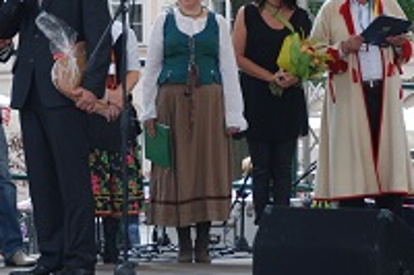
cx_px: 135
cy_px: 31
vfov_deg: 5.2
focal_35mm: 263
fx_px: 3022
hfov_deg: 7.8
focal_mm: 70
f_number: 5.6
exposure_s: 1/200
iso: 200
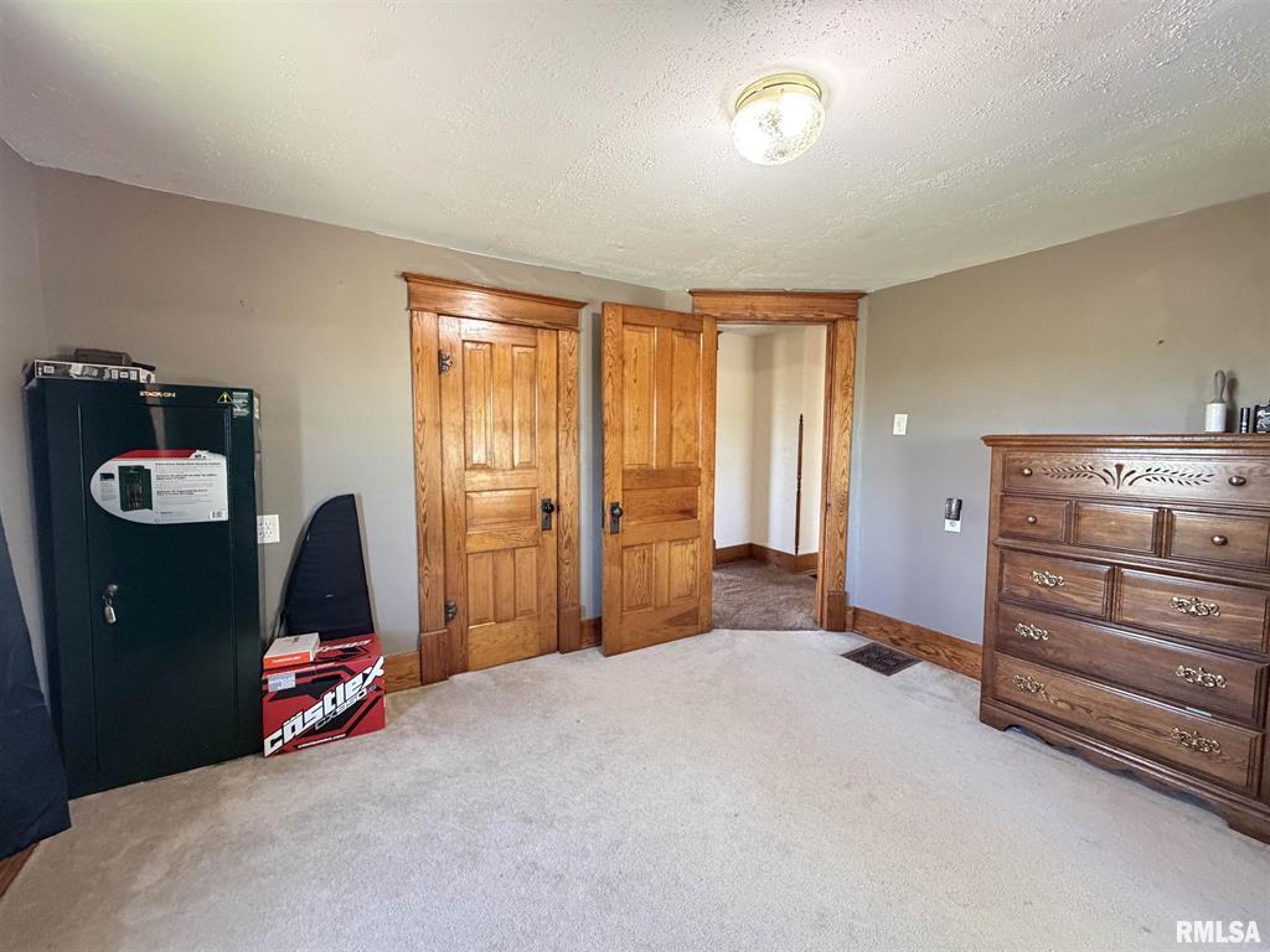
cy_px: 476
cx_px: 635
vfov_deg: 85.7
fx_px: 514
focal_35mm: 14
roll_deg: -0.6
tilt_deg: -5.5
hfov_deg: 102.1
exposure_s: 1/60
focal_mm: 2.22
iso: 500
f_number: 2.2
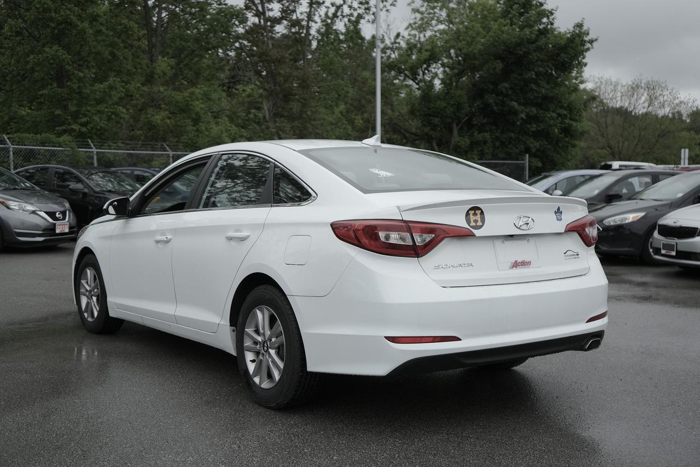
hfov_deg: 47.4
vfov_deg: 32.6
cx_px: 350
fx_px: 797
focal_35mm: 41
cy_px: 234
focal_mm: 41
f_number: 4.5
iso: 1000
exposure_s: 1/6400
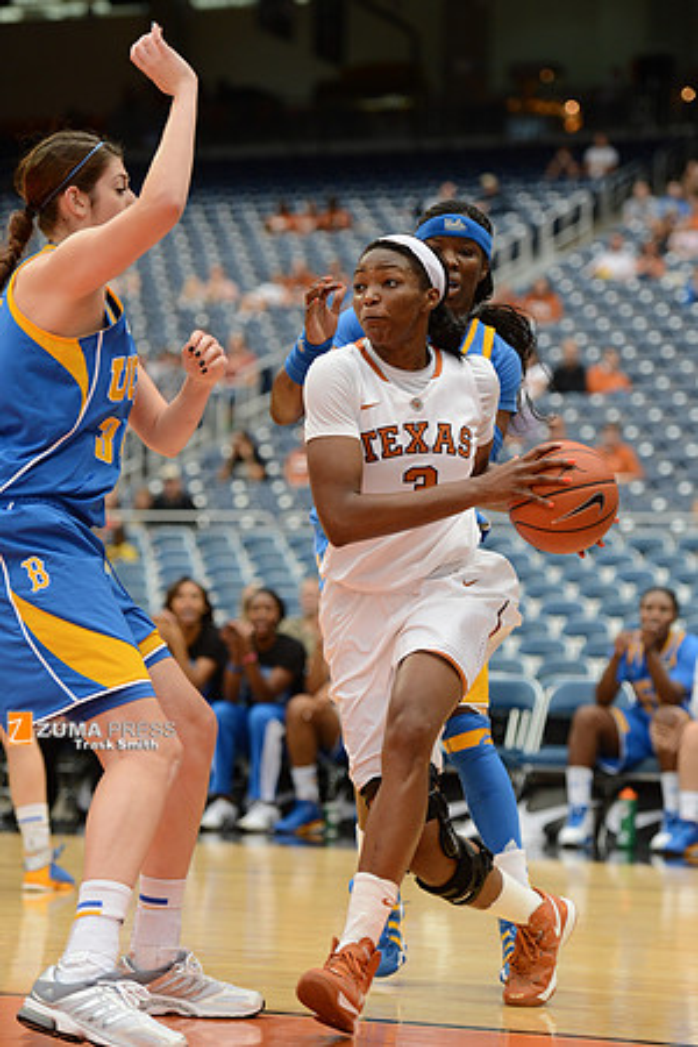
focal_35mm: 105
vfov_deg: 19.5
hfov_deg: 13.0
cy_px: 524
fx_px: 3054
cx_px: 349
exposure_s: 1/1250
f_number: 2.8
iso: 1250
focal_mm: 105
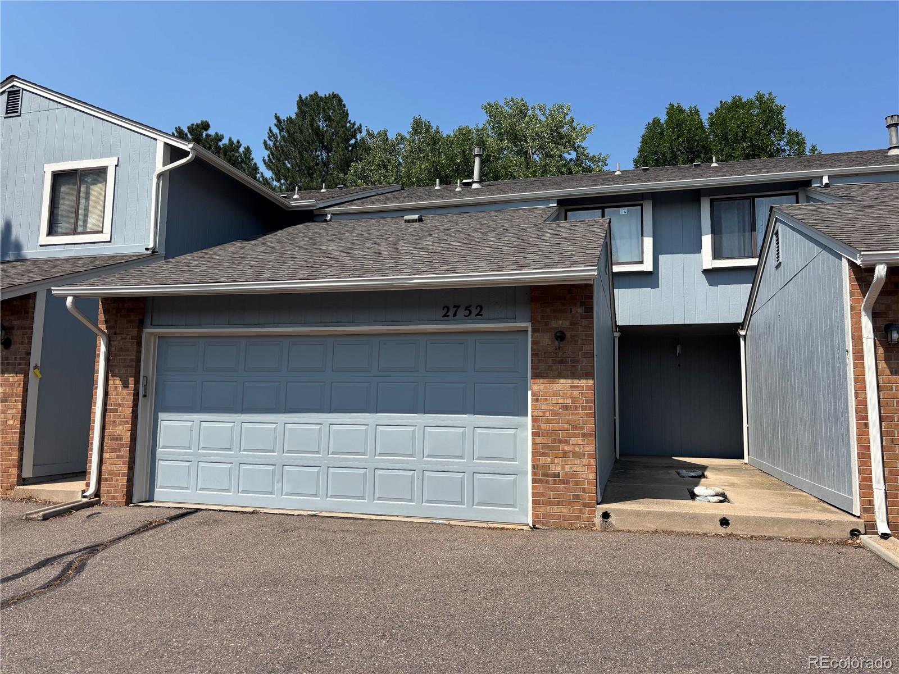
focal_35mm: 26
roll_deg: -1.9
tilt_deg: +6.4
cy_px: 337
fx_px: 675
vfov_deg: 53.1
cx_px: 450
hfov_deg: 67.3
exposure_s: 1/3650
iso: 50
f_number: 1.6
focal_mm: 5.96
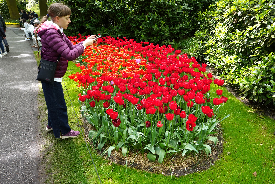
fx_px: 183
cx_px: 138
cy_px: 92
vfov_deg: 53.1
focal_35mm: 24
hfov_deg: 73.7
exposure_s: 1/100
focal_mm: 24
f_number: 3.2
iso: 100
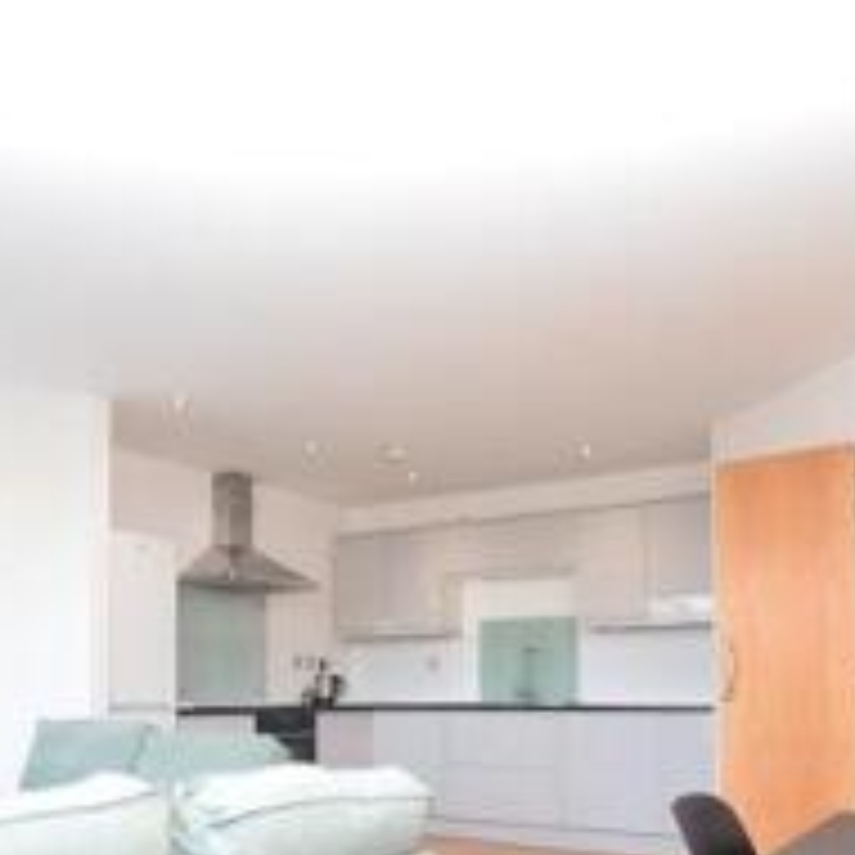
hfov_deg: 50.7
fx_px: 894
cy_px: 682
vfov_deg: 48.3
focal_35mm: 32
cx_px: 328
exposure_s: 1/100
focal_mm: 10
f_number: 5
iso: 800
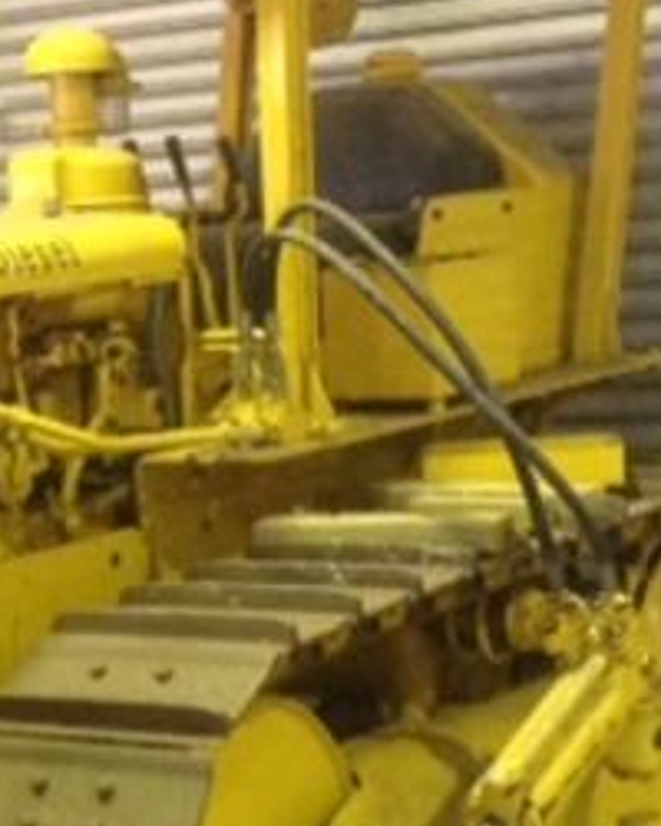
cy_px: 568
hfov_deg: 14.6
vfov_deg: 18.6
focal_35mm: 103
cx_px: -66
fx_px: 2519
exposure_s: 1/24
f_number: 2.4
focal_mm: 3.3
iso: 200
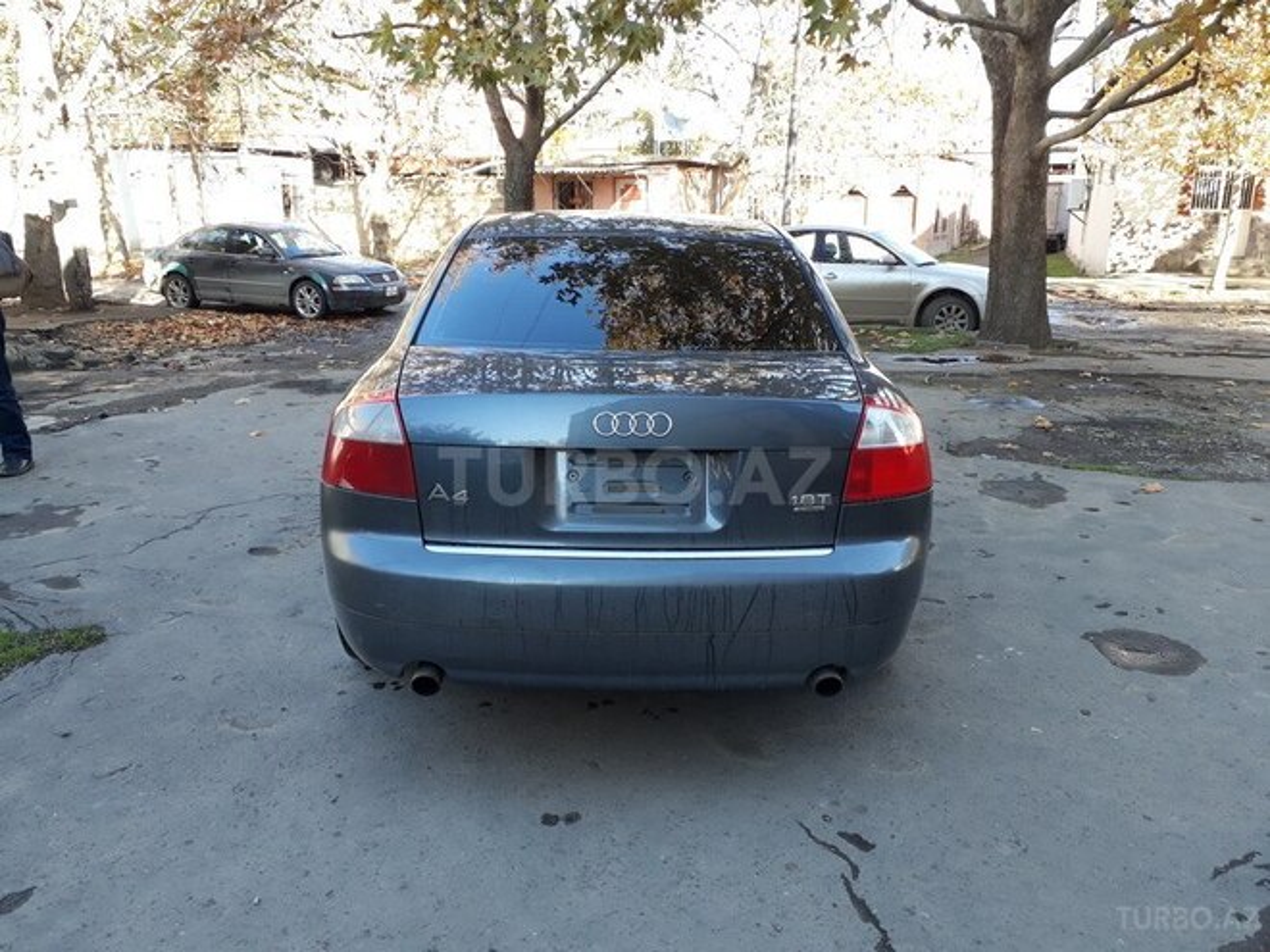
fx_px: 991
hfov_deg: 65.3
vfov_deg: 51.4
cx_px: 635
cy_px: 476
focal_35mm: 27
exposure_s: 1/100
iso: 40
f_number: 1.9
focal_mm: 3.6
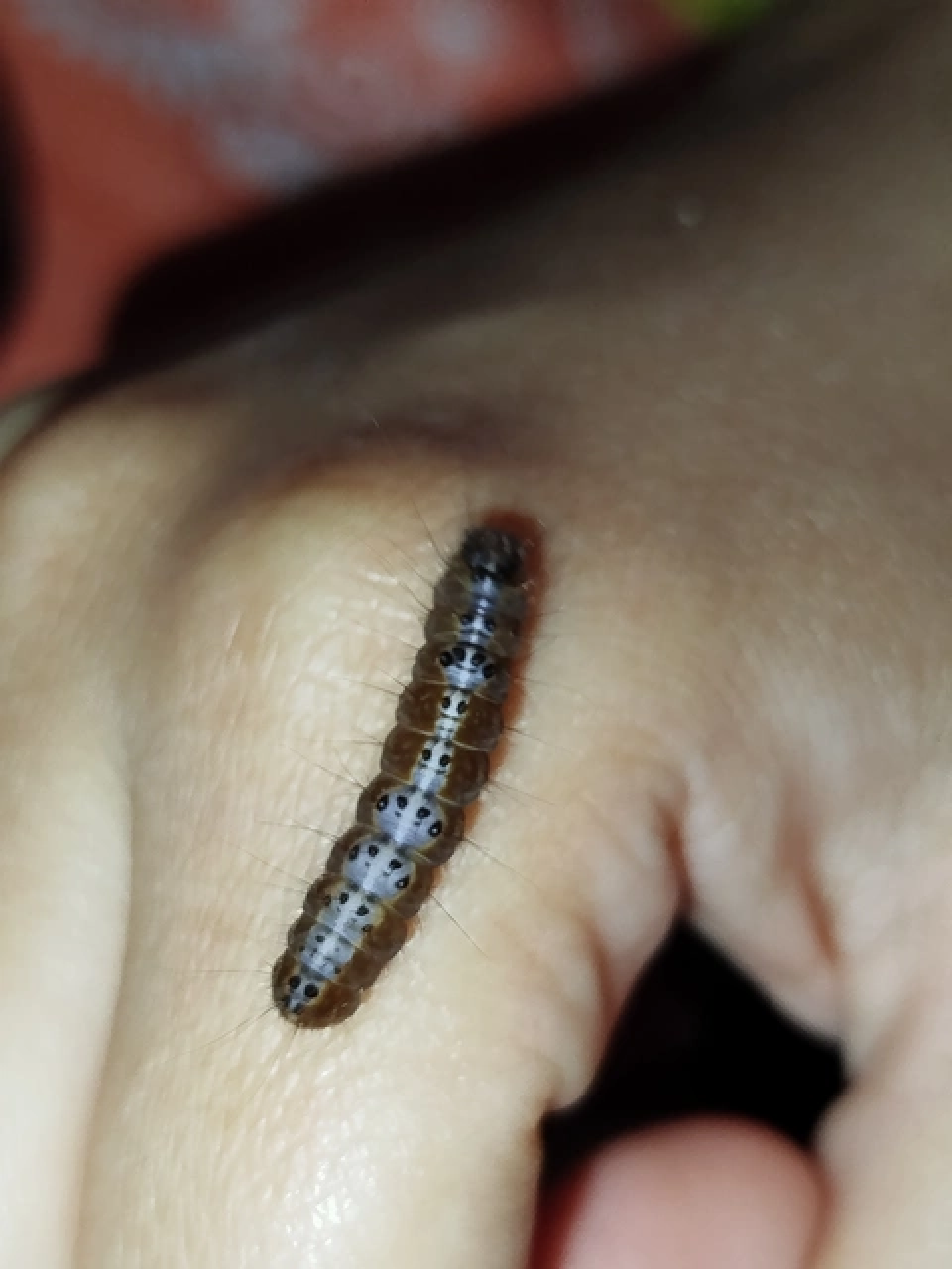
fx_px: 2090
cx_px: 476
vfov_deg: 33.8
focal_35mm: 57
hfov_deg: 25.7
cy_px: 634
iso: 125
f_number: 1.7
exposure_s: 1/50
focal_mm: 5.31
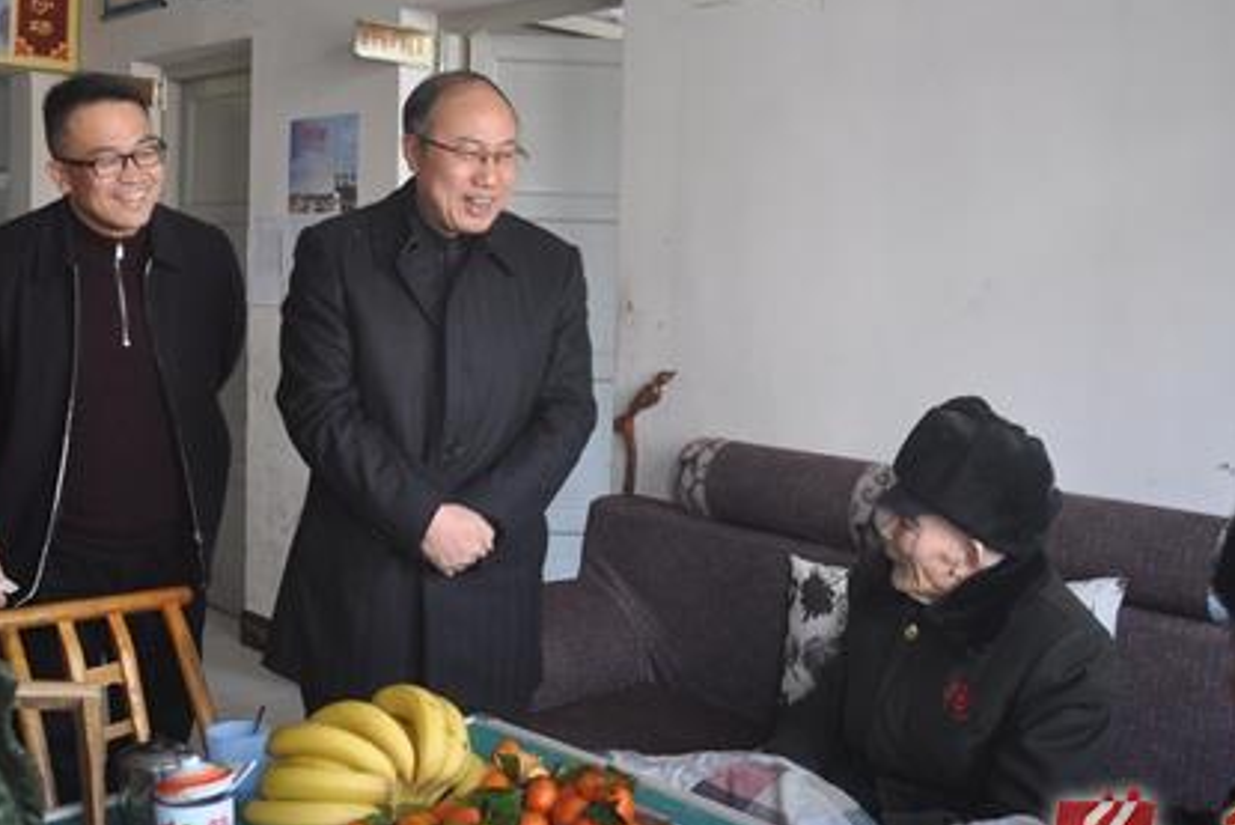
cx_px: 527
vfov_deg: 34.2
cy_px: 396
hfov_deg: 49.4
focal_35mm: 39
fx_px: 1338
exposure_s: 1/25
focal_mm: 18
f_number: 3.5
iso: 400
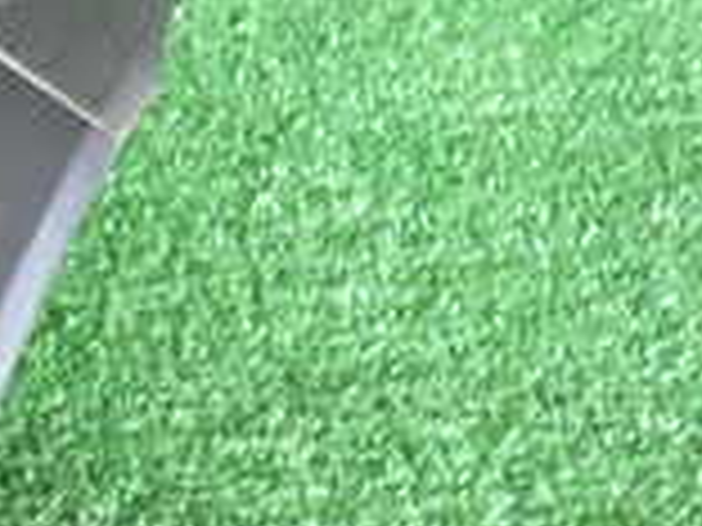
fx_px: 1947
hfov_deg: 17.6
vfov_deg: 15.3
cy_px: 135
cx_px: -454
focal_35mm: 96
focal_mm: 4.5
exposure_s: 1/30
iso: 200
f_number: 2
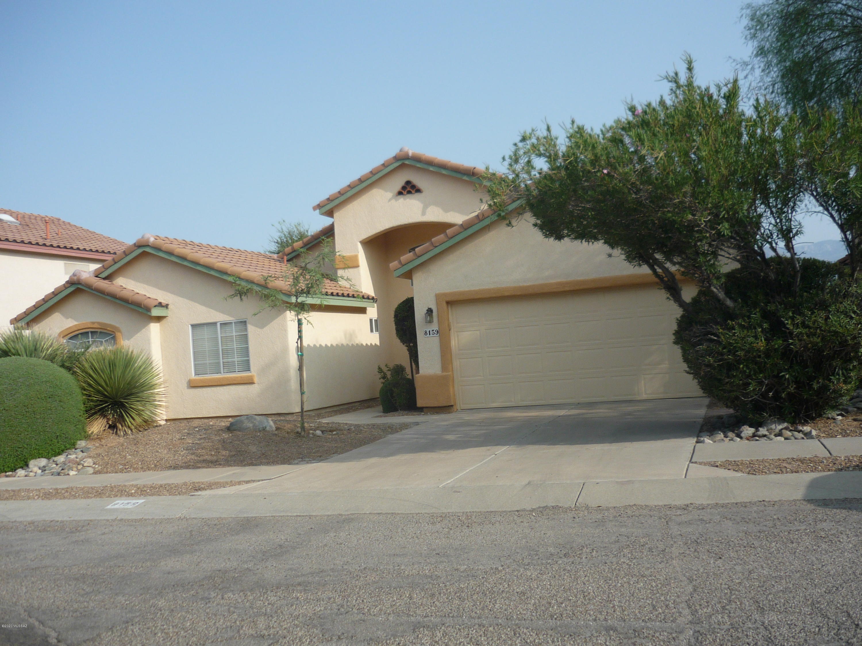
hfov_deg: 55.4
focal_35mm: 33
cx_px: 431
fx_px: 822
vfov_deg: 42.9
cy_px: 323
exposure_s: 1/160
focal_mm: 5.5
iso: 100
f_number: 8
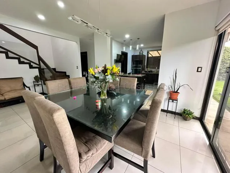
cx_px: 115
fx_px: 93
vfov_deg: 85.7
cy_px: 86
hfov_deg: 102.1
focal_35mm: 14
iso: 250
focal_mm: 2.22
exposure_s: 1/60
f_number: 2.2
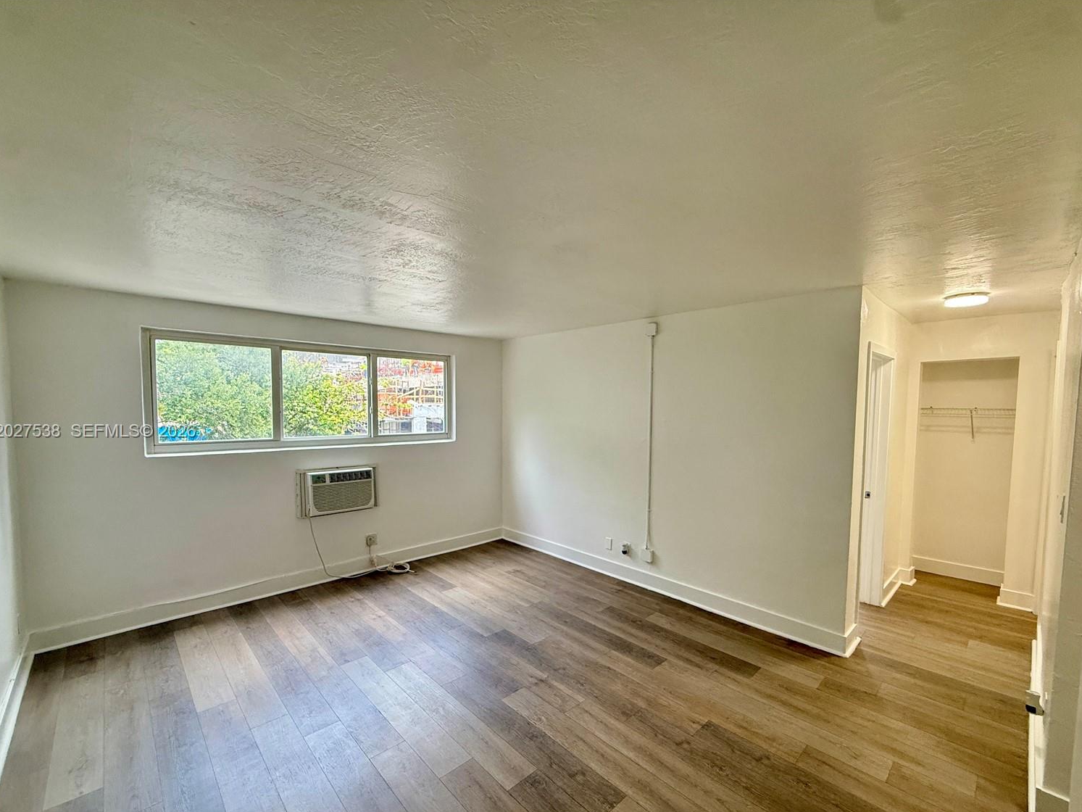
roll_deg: -0.1
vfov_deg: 81.7
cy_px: 432
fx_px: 469
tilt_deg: -3.0
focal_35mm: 15
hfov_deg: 98.2
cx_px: 550
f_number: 2.2
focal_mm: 2.22
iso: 250
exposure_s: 1/120
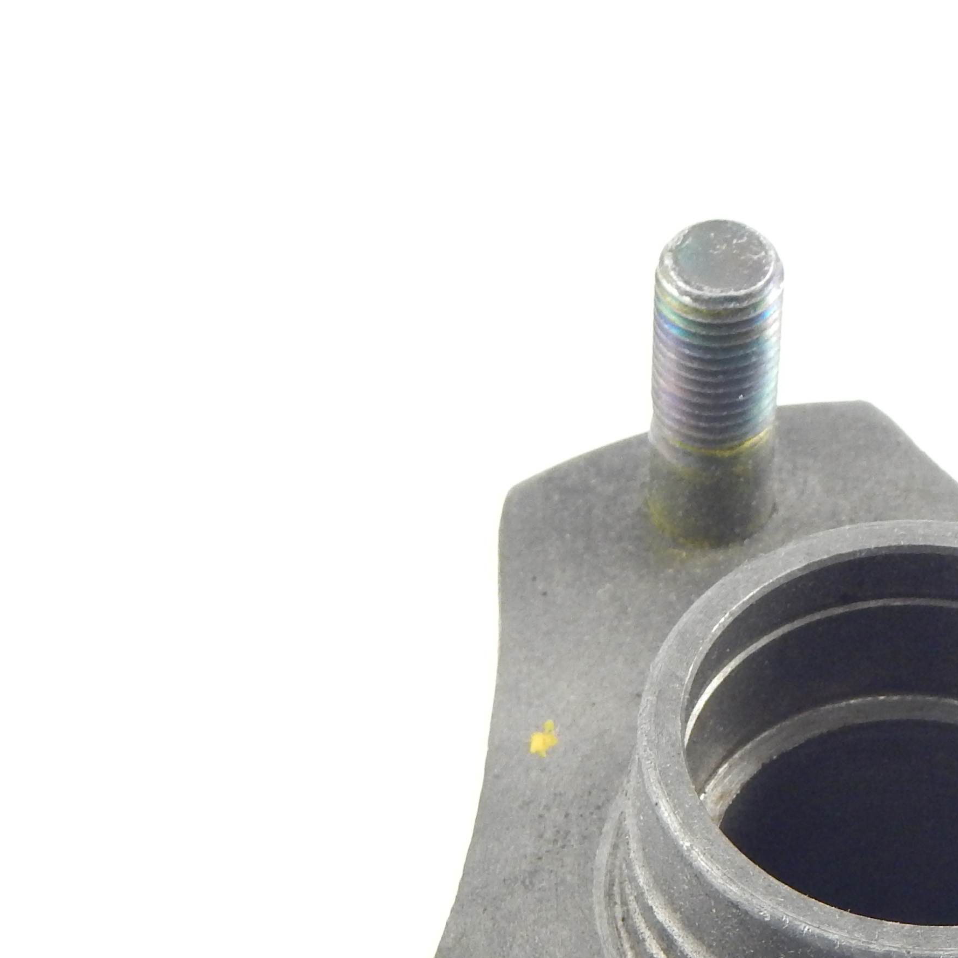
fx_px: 5010
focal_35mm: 160
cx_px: 894
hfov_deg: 10.8
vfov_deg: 10.9
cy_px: 877
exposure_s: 1/30
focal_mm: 12.3
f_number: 4.1
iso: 360
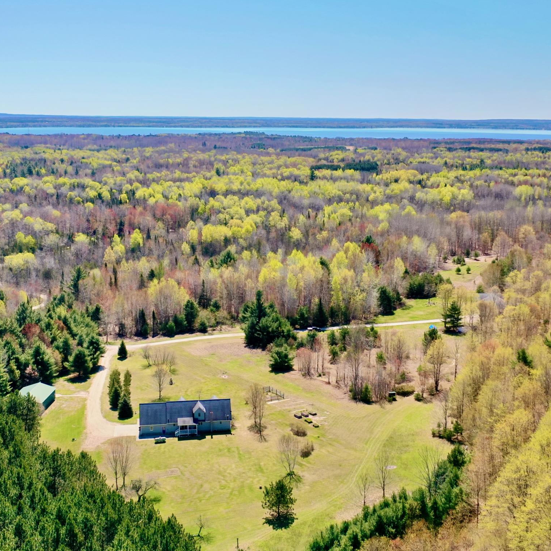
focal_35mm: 47
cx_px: 308
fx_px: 846
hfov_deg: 36.0
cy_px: 258
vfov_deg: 36.0
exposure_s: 1/200
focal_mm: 10.26
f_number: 4.5
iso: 100
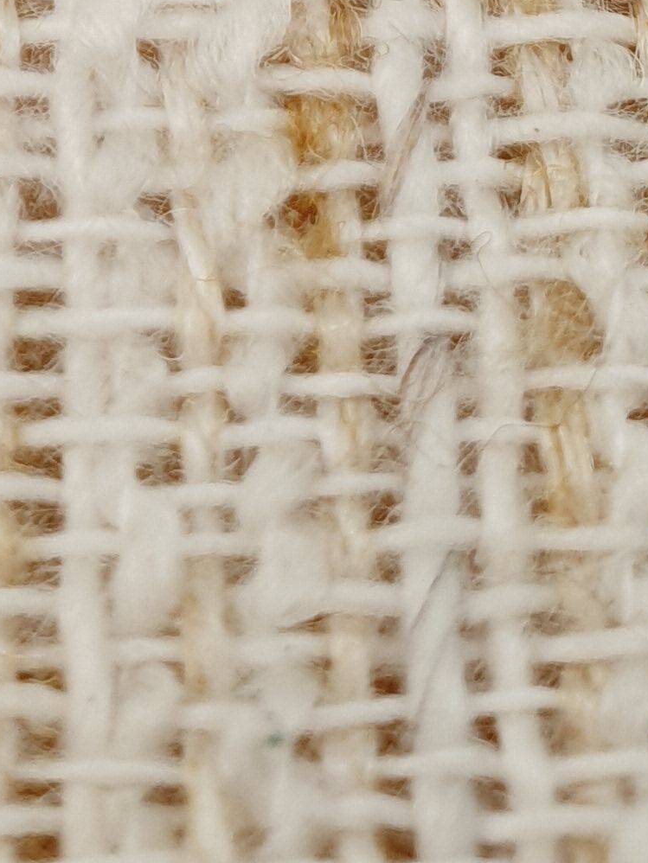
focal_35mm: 105
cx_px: -81
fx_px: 2620
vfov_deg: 17.0
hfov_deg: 13.8
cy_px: -424
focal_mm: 4.32
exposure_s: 1/191
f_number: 2.4
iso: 50
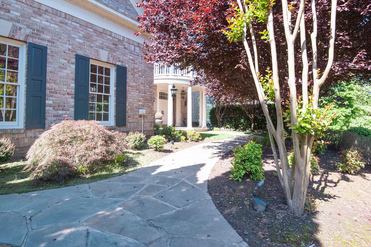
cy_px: 114
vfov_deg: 64.5
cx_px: 184
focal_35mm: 19
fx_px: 196
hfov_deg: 86.9
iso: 200
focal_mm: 16
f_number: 5.6
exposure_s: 1/200
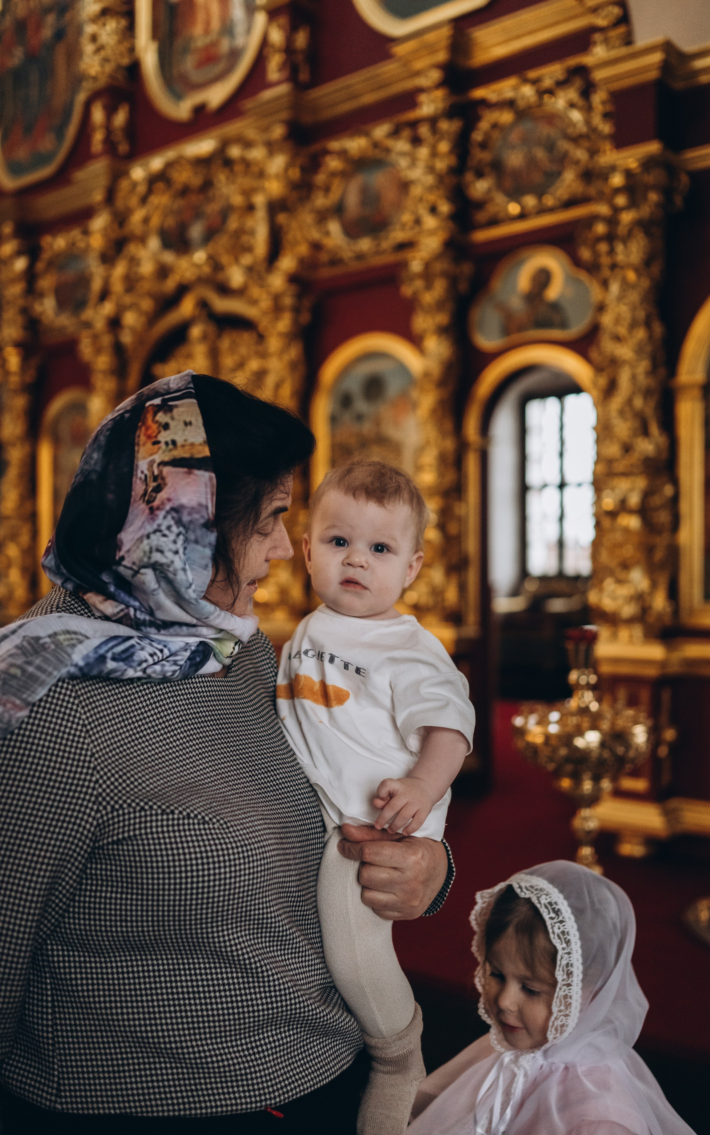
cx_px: 355
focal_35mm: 36
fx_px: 1114
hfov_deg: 35.3
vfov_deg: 54.0
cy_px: 570
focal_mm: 35
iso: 2000
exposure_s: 1/200
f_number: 1.8
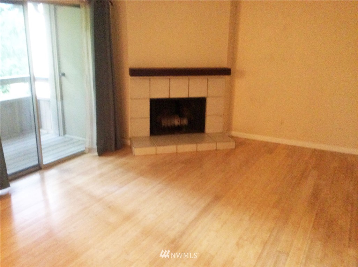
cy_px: 134
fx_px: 341
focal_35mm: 33
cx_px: 179
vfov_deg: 42.8
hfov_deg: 55.4
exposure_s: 1/24
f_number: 2.4
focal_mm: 3.3
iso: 320
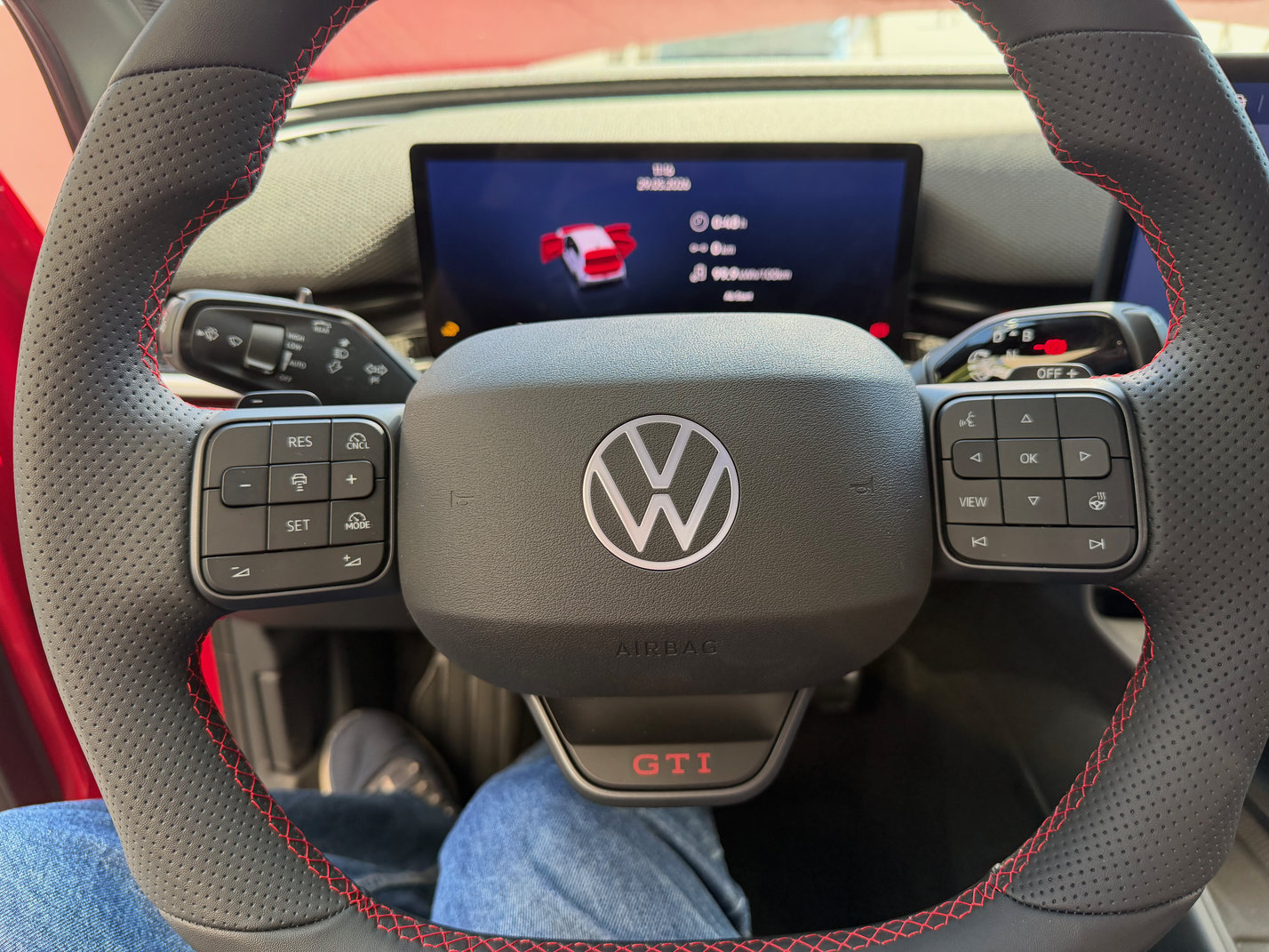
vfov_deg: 56.8
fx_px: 880
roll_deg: -0.7
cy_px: 476
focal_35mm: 24
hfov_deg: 71.6
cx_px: 634
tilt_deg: -29.6
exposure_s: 1/194
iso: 200
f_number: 1.78
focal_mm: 6.76
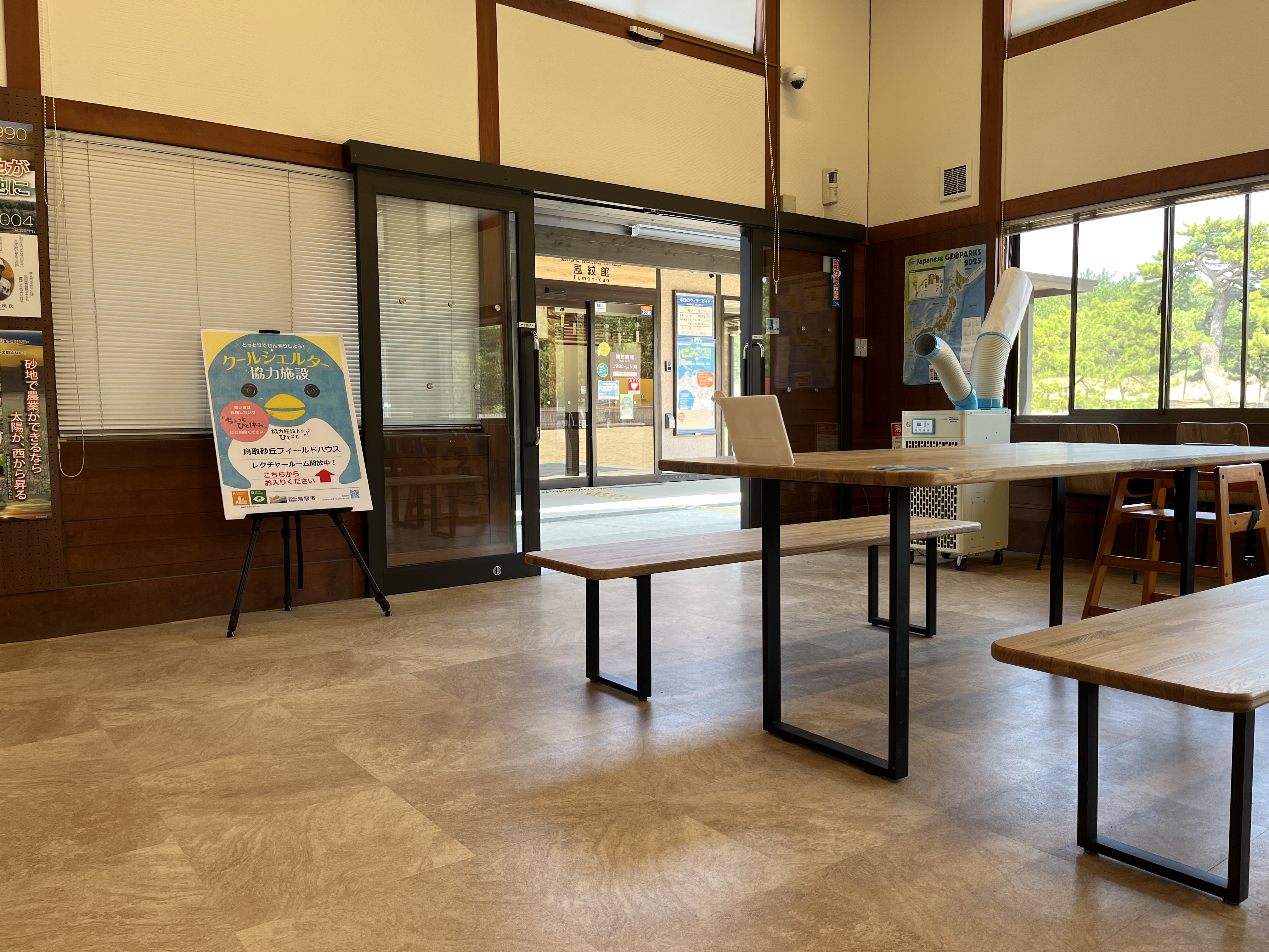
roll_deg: +0.7
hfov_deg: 67.3
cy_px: 476
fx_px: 953
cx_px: 634
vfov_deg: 53.1
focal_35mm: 26
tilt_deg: -4.8
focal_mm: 5.1
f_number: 1.6
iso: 40
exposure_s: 1/121
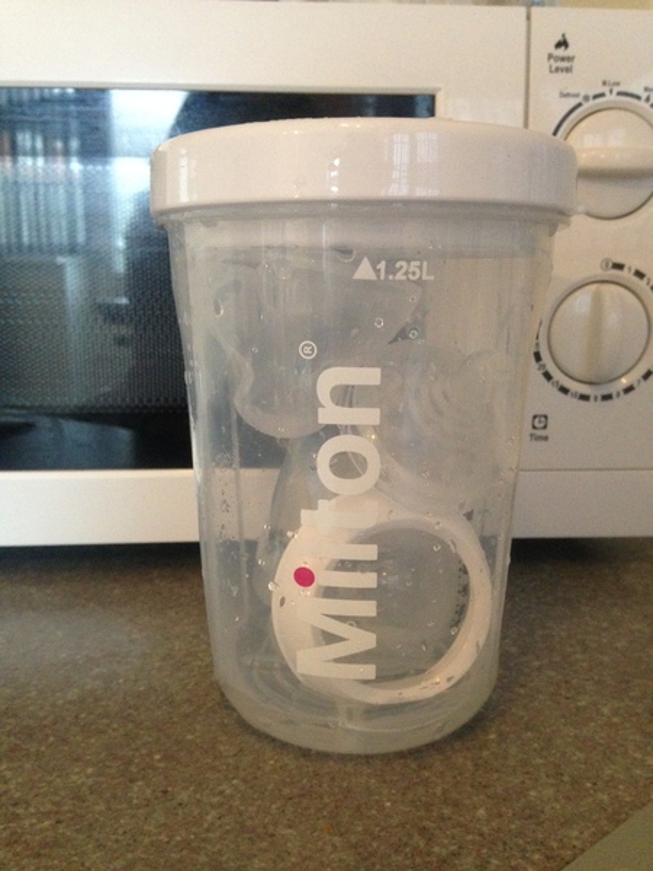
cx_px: 326
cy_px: 436
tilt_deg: -11.6
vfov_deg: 55.4
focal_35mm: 33
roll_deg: -1.1
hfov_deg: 42.9
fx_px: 830
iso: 320
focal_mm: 4.12
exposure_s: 1/20
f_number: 2.4
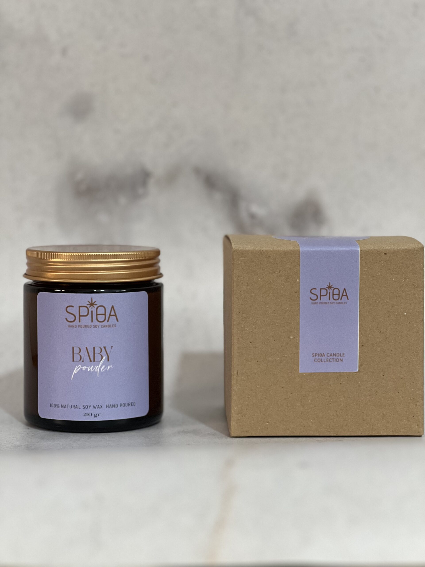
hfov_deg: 19.1
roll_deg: +0.3
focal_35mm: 77
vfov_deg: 25.3
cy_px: 284
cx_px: 212
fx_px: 1260
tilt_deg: -3.4
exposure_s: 1/74
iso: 250
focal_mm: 9
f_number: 2.8
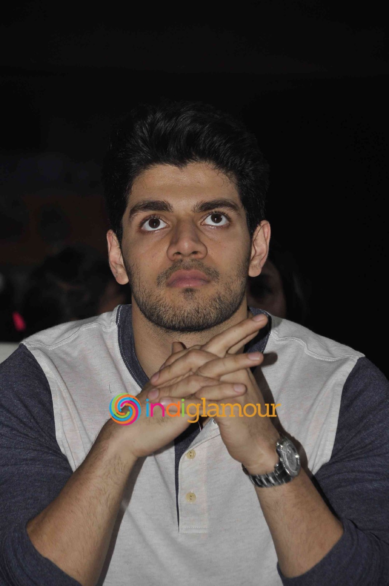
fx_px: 3291
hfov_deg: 6.8
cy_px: 293
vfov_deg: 10.2
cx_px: 194
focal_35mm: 202
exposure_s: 1/100
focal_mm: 135
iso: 400
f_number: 5.6
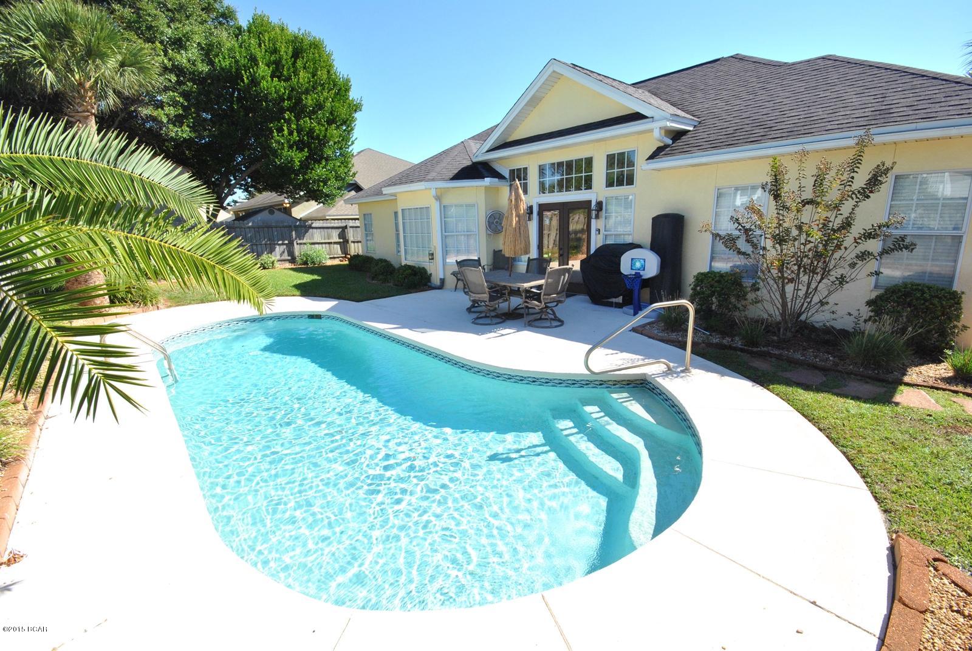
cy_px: 326
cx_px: 486
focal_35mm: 15
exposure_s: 1/200
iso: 400
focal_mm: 10
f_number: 11
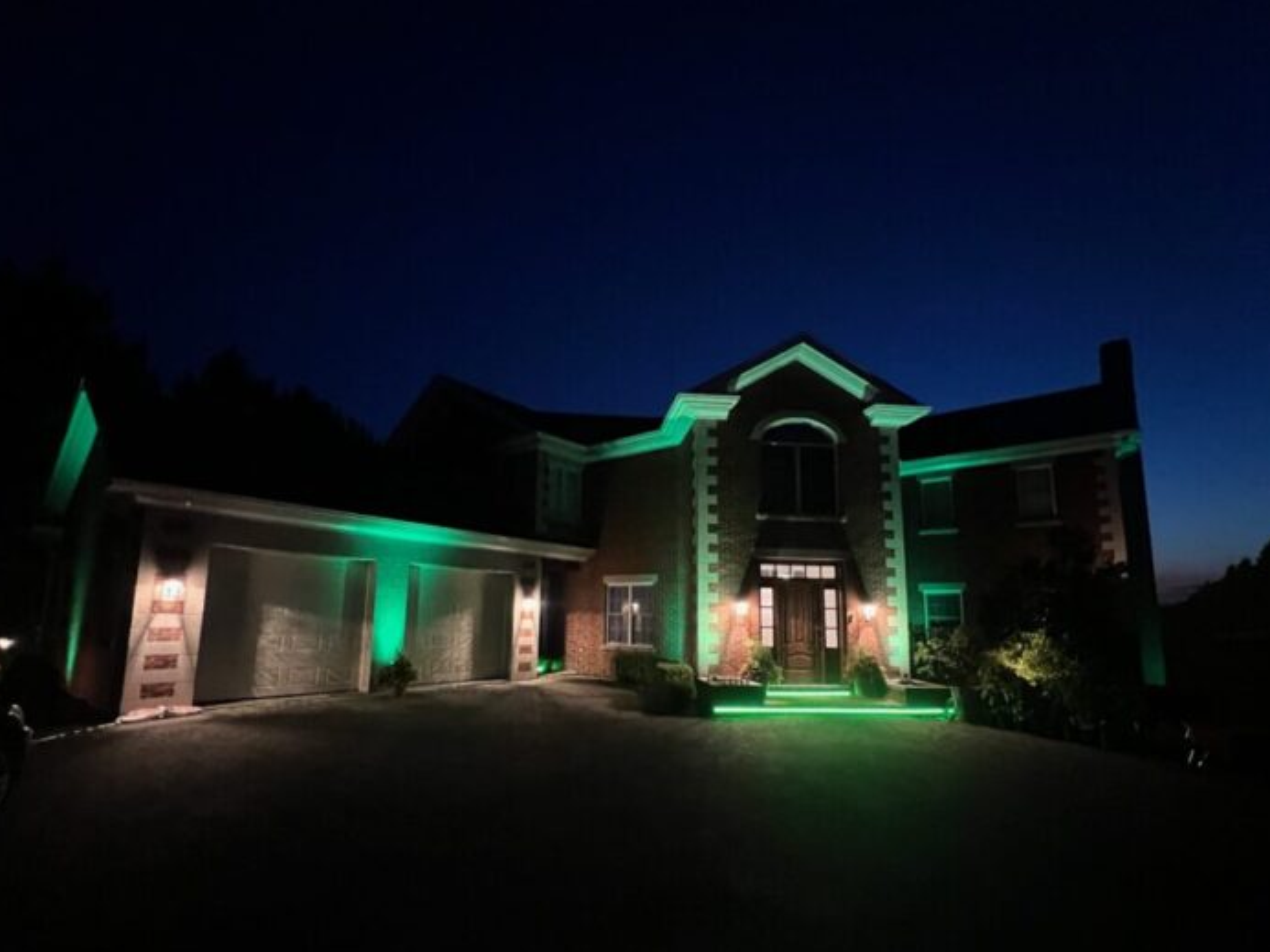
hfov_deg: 98.2
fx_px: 550
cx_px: 623
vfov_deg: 81.3
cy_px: 542
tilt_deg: +6.0
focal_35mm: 15
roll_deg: -1.5
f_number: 1.8
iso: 2000
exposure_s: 1/30
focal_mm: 1.57
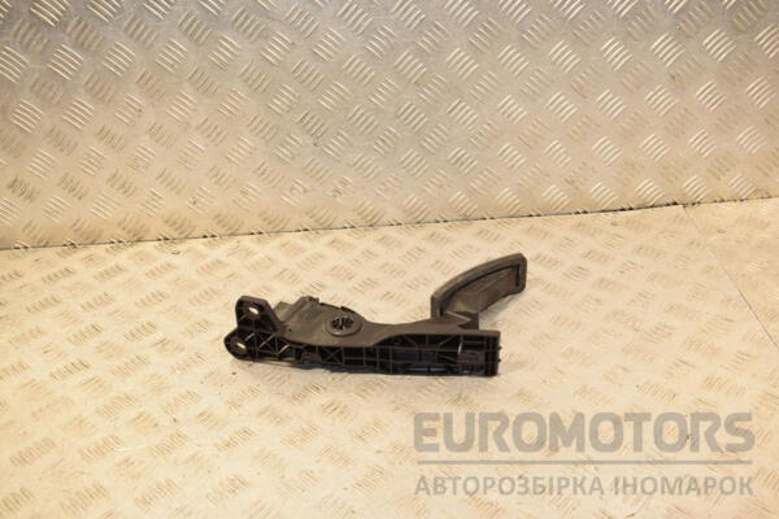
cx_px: 390
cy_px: 260
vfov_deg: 34.2
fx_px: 844
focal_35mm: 39
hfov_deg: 49.6
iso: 800
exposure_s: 1/200
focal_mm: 26
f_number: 6.3
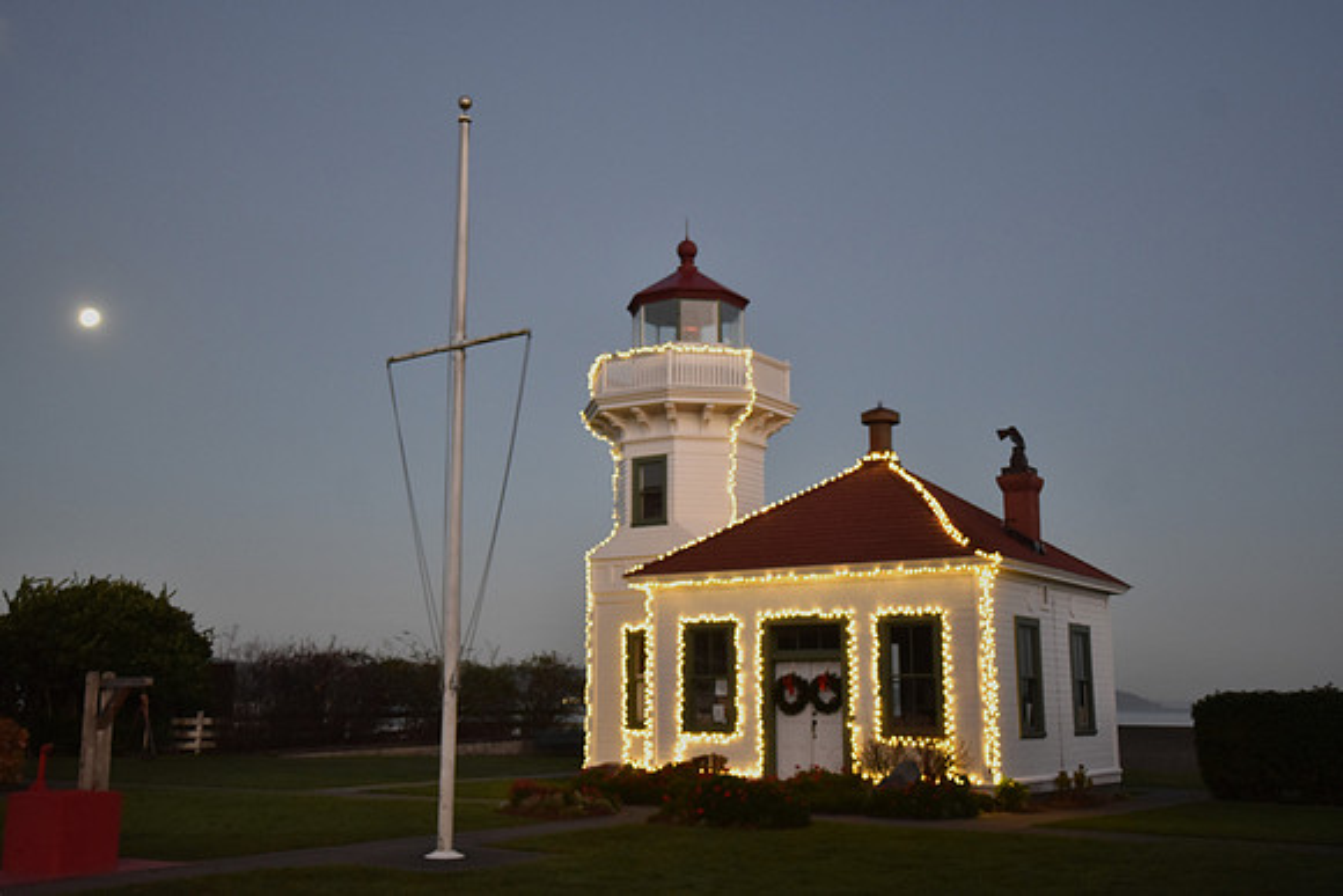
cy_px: 448
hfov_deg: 53.1
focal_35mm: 36
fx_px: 1343
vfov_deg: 36.9
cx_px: 672
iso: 1000
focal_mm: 24
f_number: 6.3
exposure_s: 1/13
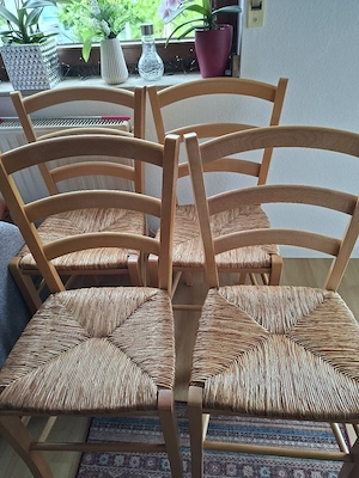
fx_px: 318
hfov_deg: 58.9
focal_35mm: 23
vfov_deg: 73.9
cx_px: 180
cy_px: 239
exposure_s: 1/100
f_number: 1.8
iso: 100
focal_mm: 5.54
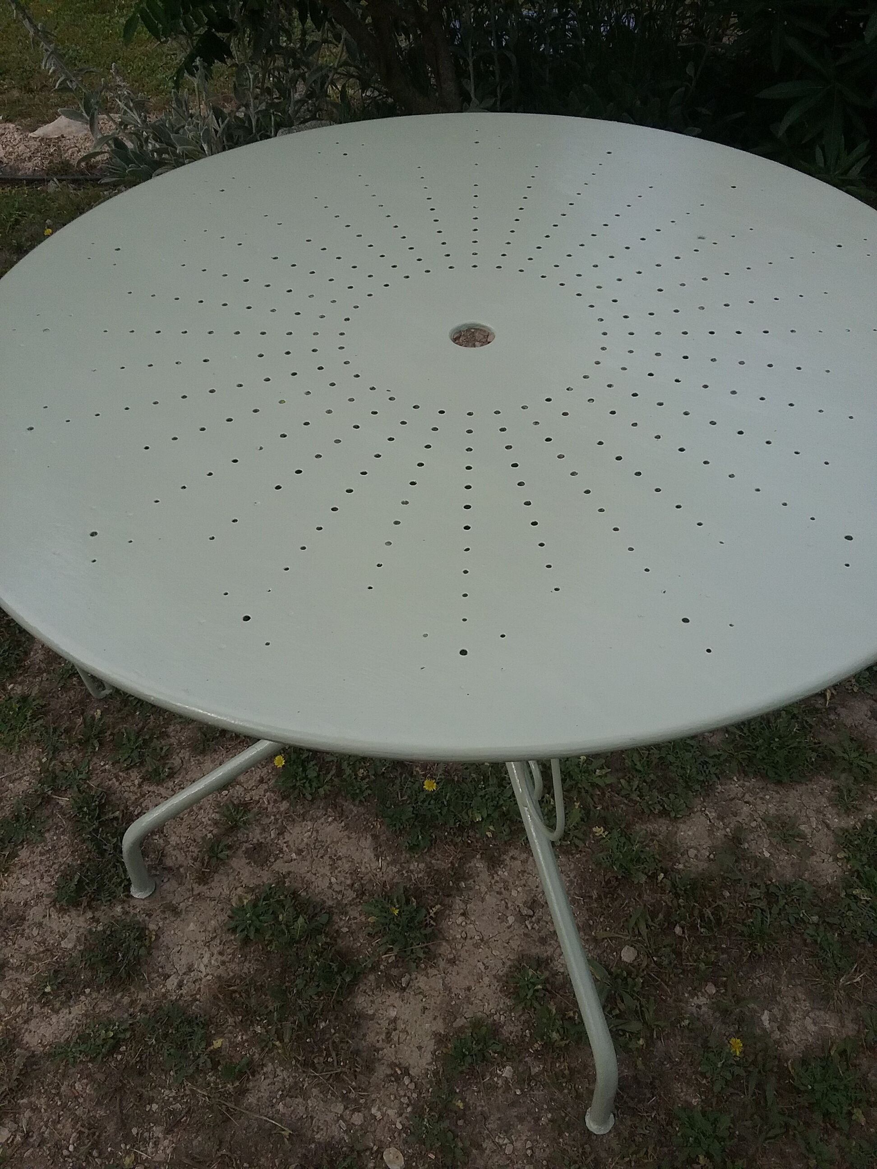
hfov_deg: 45.4
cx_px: 438
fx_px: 1047
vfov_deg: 58.4
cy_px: 584
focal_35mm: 31
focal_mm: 3.3
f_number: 2.2
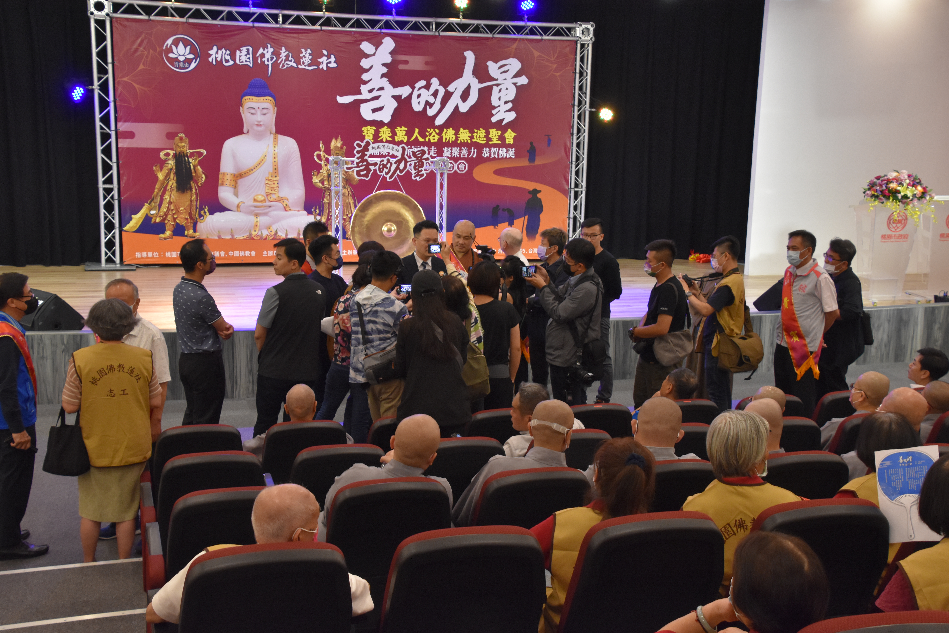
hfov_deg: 43.6
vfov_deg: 29.9
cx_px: 474
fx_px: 1186
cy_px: 316
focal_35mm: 45
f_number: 5
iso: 1600
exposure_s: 1/100
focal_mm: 30
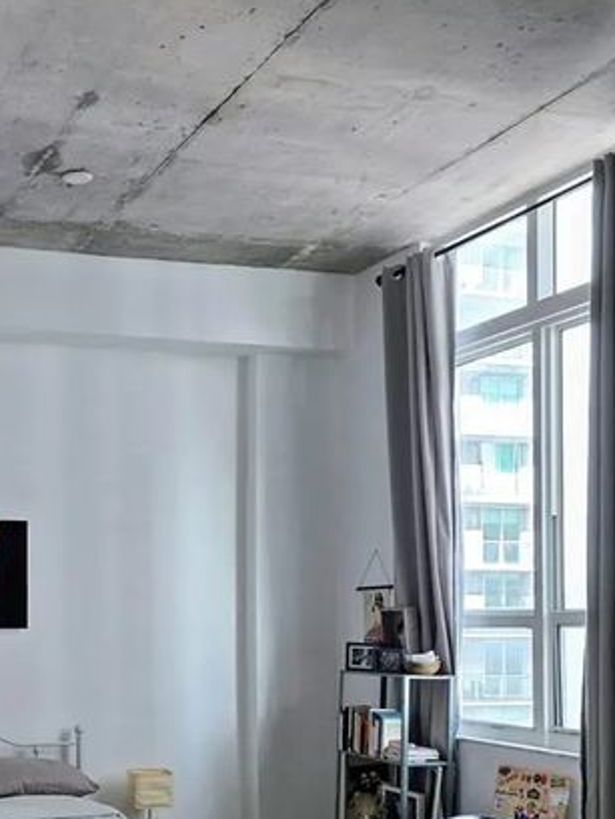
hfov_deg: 28.6
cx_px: 14
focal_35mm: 48
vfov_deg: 38.8
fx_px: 1136
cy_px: 590
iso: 80
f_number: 1.7
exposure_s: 1/180
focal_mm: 6.3
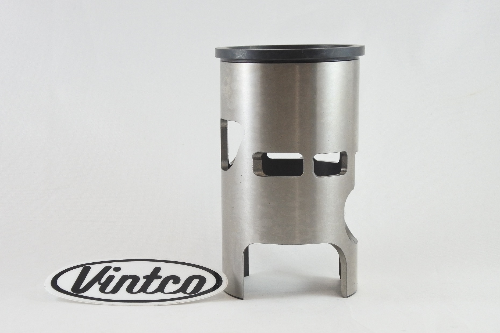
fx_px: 778
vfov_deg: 24.2
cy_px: 166
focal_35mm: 56
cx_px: 250
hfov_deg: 35.6
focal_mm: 21
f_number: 4.8
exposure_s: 1/125
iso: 560
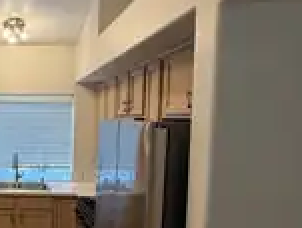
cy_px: 144
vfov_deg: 38.5
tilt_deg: -5.6
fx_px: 324
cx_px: 6
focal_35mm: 37
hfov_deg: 43.5
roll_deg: -0.6
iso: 250
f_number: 2.2
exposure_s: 1/120
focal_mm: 2.22
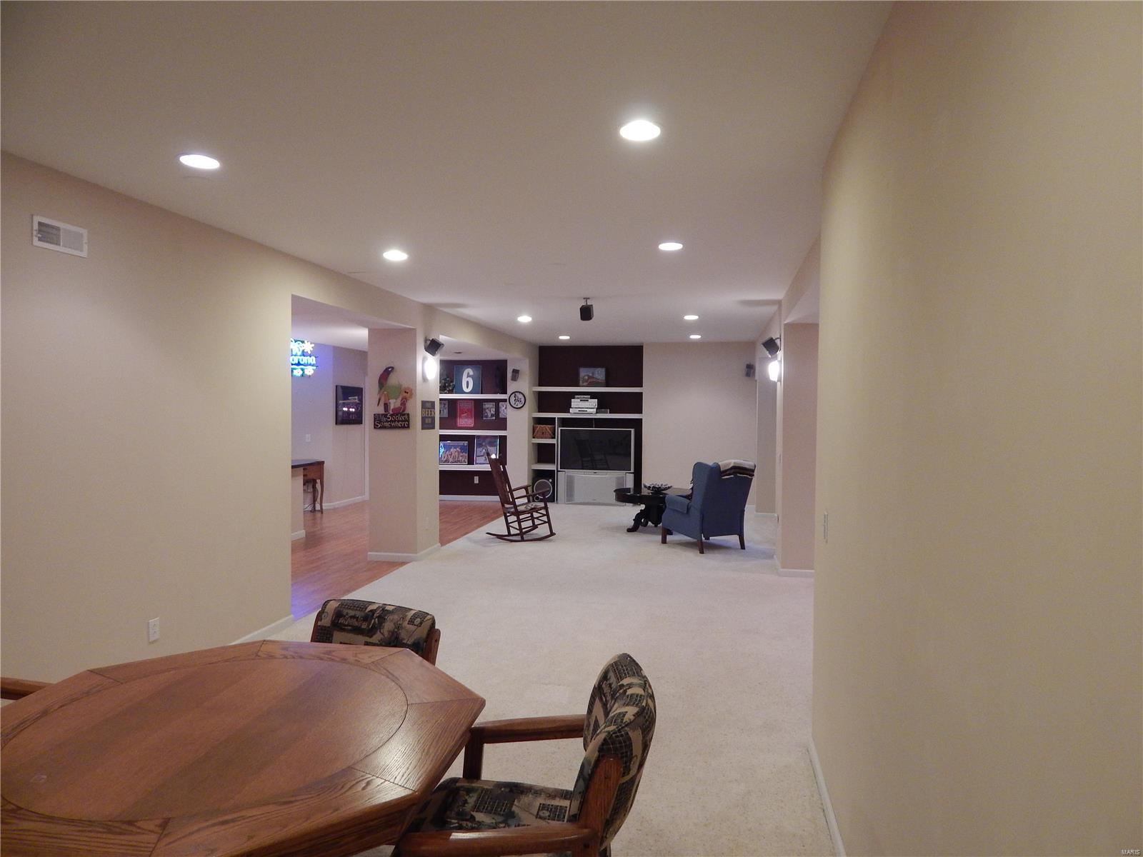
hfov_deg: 76.4
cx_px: 572
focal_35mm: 22
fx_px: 726
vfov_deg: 61.1
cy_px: 428
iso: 280
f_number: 3
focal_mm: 4
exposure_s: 1/30
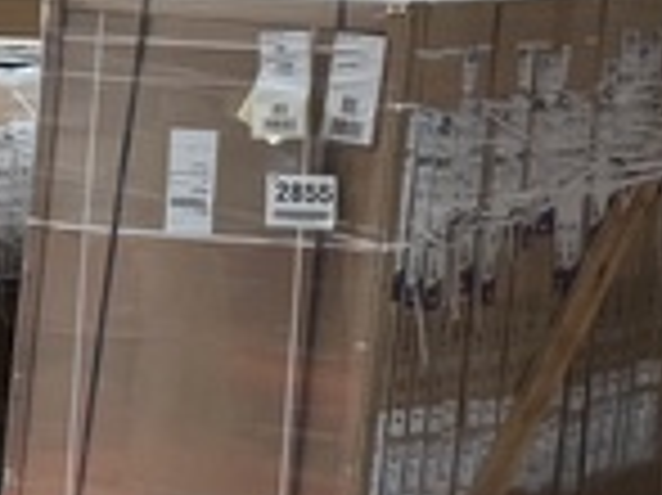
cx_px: -973
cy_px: 274
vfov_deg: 8.9
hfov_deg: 10.2
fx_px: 3191
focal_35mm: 167
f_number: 1.78
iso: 200
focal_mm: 6.76
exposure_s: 1/73
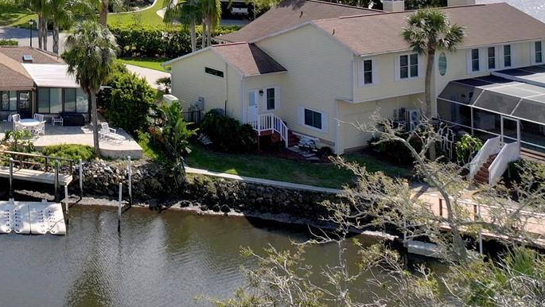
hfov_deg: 30.3
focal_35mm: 61
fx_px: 882
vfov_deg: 17.6
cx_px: -71
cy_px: -161
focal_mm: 12.3
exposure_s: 1/320
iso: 170
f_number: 2.8
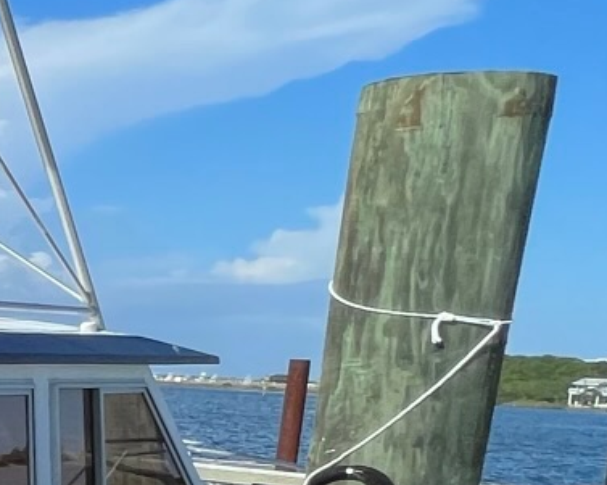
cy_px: 453
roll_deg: -3.4
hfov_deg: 15.2
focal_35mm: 69
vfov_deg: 21.6
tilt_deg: -7.7
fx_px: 1239
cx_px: -850
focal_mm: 1.57
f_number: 1.8
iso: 32
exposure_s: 1/2222
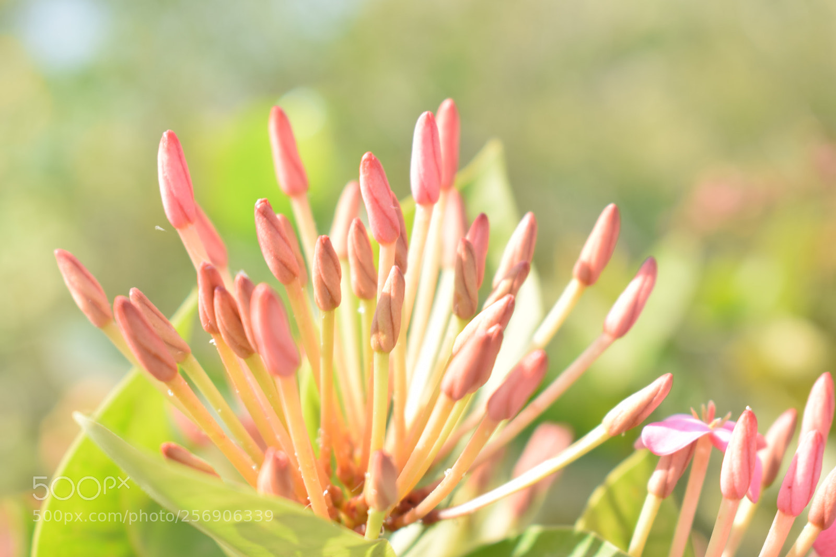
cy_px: 278
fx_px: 1741
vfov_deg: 18.2
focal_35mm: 75
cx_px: 418
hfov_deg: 27.0
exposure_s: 1/125
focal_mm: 50
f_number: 6.3
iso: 100
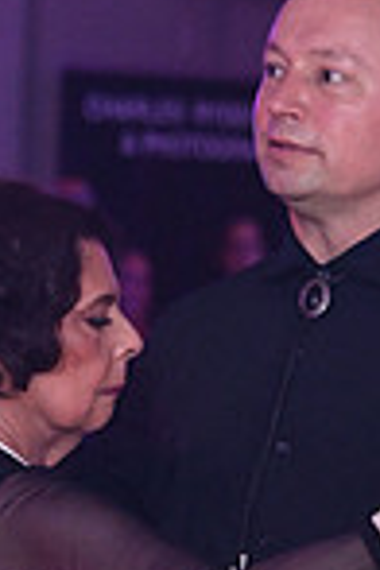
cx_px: 242
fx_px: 6127
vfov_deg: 5.3
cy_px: 853
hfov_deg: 3.6
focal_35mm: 387
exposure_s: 1/200
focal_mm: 98
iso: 5000
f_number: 5
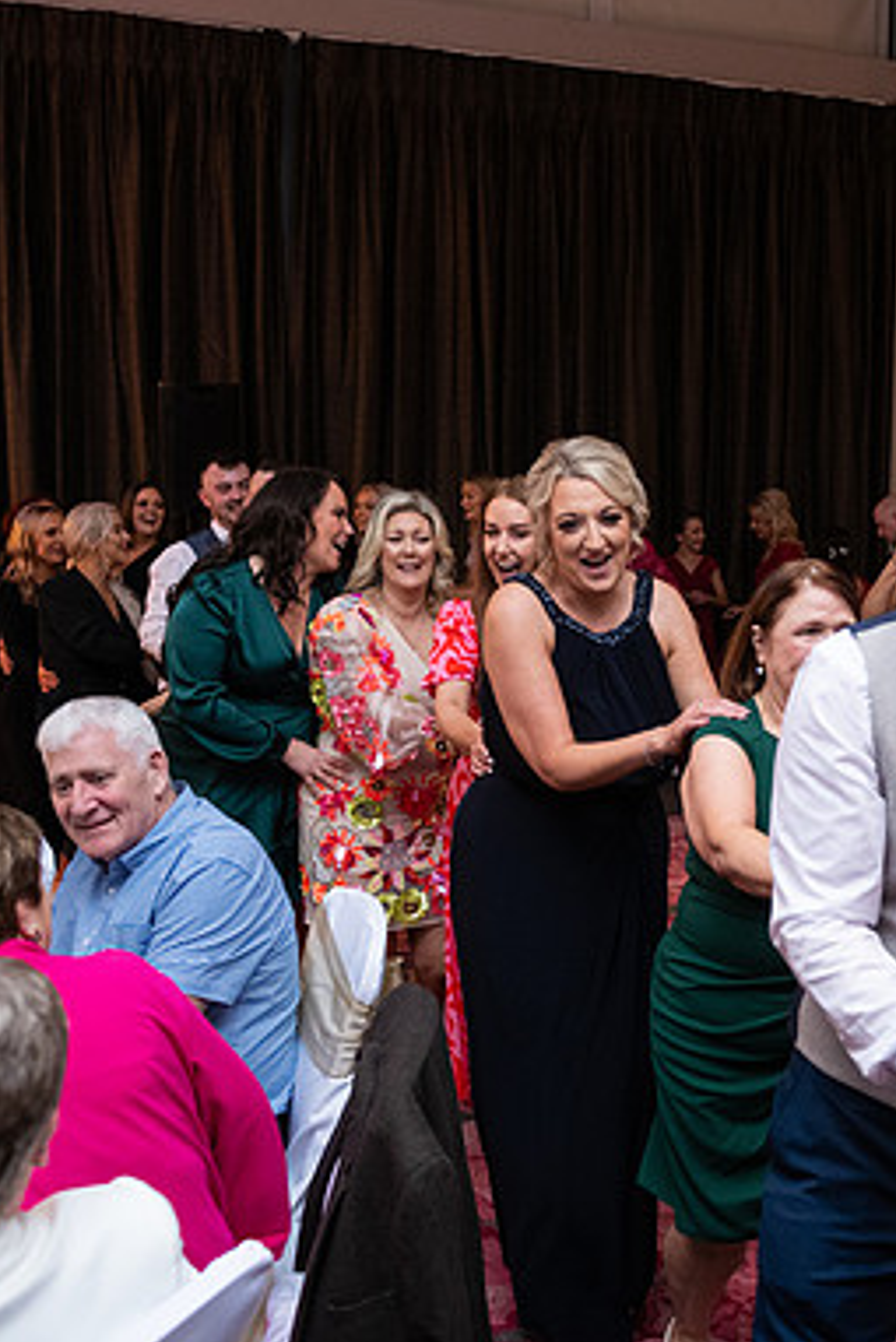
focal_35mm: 41
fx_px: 1529
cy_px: 673
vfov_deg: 47.4
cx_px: 706
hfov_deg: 31.9
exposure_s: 1/160
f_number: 3.5
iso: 1250
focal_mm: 27
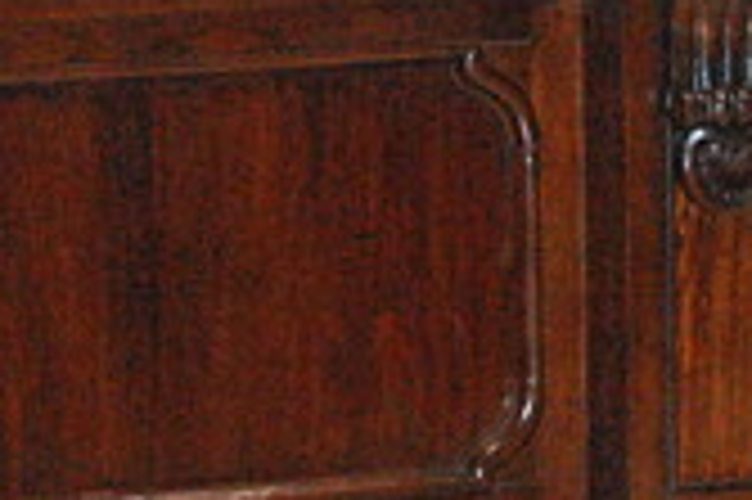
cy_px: -162
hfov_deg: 6.7
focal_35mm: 309
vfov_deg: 4.4
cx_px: 671
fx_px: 6446
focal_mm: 55
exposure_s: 1/60
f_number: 5.6
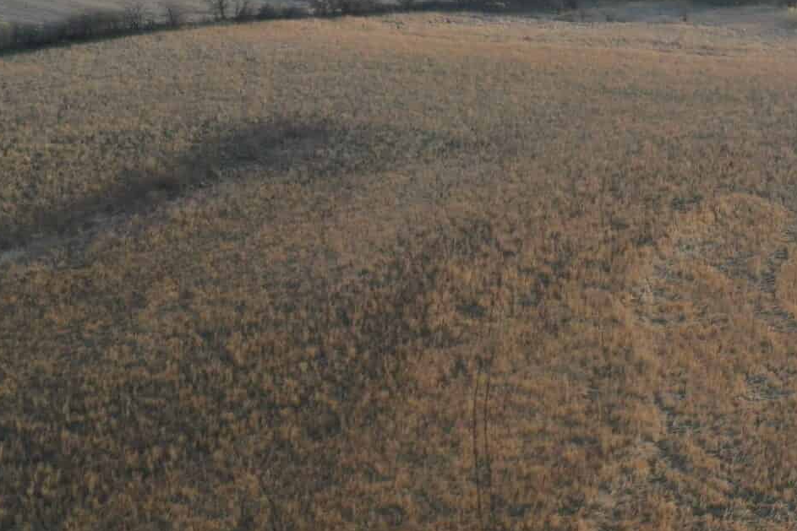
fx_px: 1683
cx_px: 896
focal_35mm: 76
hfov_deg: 24.7
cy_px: 297
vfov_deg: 17.9
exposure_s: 1/200
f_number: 5
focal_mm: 10.26
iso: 100
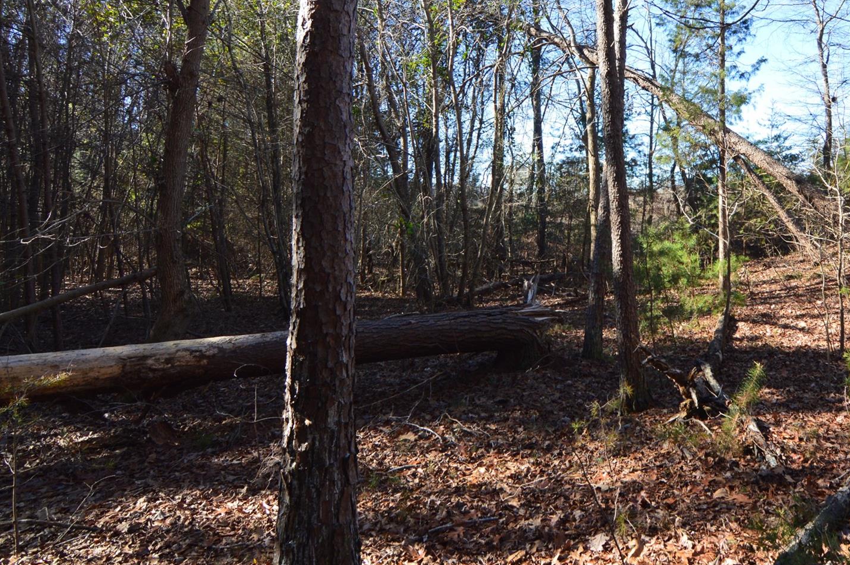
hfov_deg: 71.1
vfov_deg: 52.4
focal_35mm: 24
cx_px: 601
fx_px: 559
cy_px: 182
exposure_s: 1/125
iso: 400
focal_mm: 11
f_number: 9
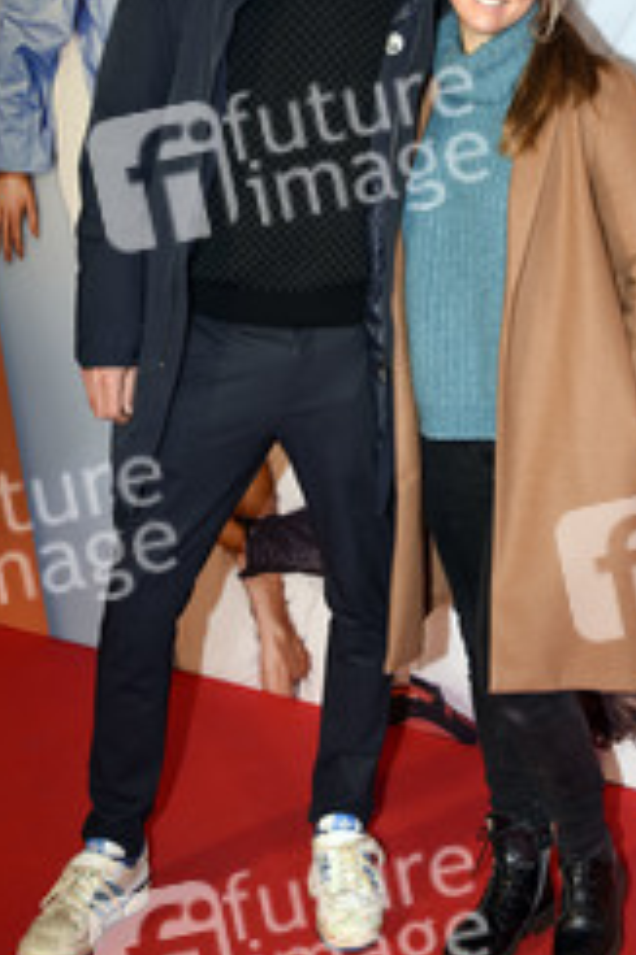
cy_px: 355
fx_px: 1645
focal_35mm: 62
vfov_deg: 32.2
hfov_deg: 21.8
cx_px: 402
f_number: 6.3
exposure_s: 1/80
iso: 1250
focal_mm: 38
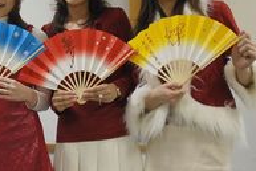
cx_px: 3
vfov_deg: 17.7
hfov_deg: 25.1
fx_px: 548
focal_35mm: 77
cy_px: 76
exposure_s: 1/15
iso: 200
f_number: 3.8
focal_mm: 22
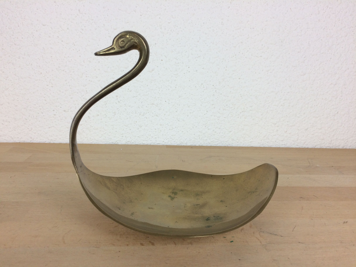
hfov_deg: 61.7
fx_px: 298
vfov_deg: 48.2
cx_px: 178
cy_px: 134
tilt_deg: -11.5
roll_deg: -2.4
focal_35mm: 29
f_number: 2.2
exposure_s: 1/100
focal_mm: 4.15
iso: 50
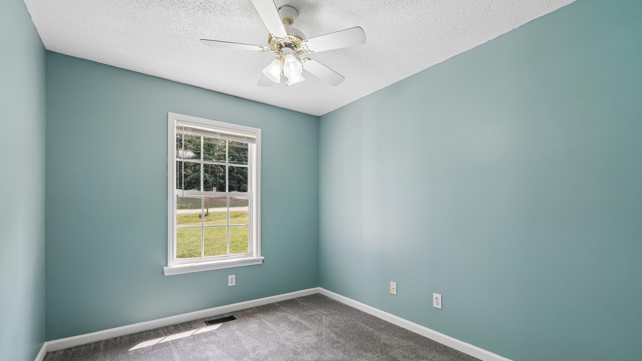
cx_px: 322
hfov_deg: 99.4
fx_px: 272
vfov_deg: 66.6
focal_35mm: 16
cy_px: 212
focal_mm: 10
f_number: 8
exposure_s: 1/30
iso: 400
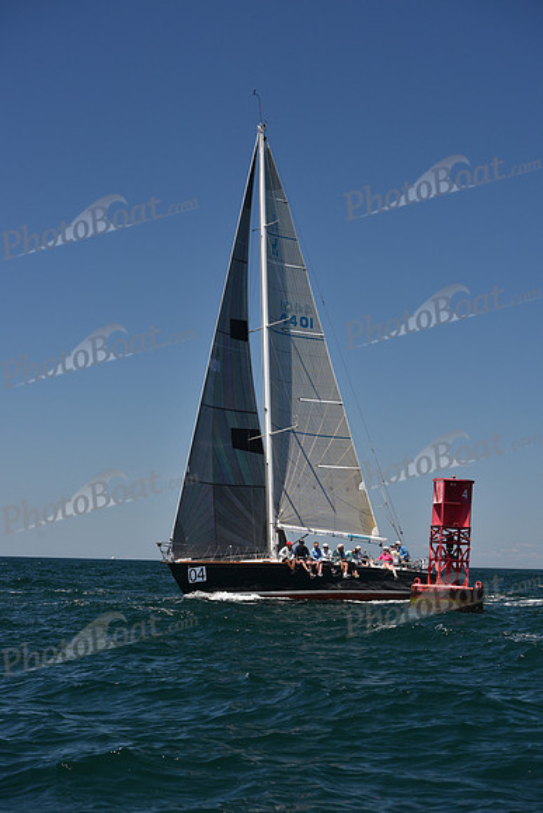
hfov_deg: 17.1
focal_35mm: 80
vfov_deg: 25.4
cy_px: 406
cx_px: 272
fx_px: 1809
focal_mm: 80
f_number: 6.3
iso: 250
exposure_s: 1/800
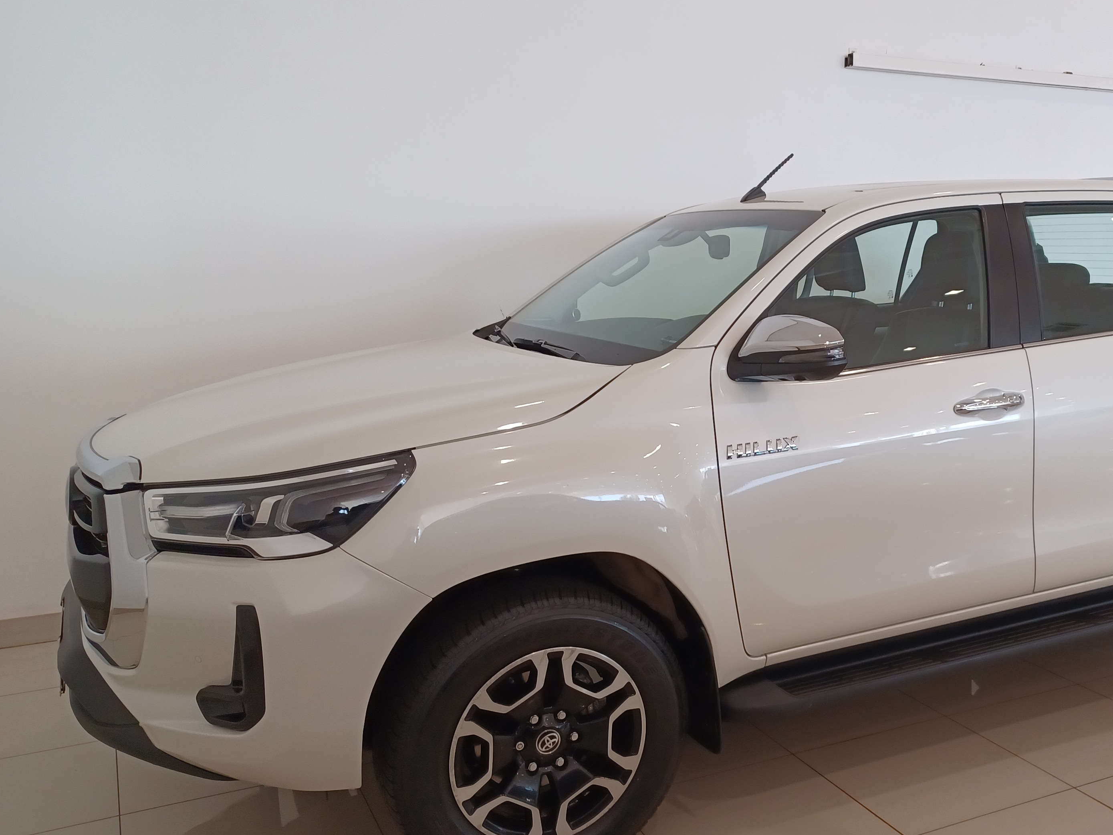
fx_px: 1157
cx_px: 795
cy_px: 455
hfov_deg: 49.8
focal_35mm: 36
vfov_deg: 39.6
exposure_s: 1/60
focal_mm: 4.6
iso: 125
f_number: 1.8
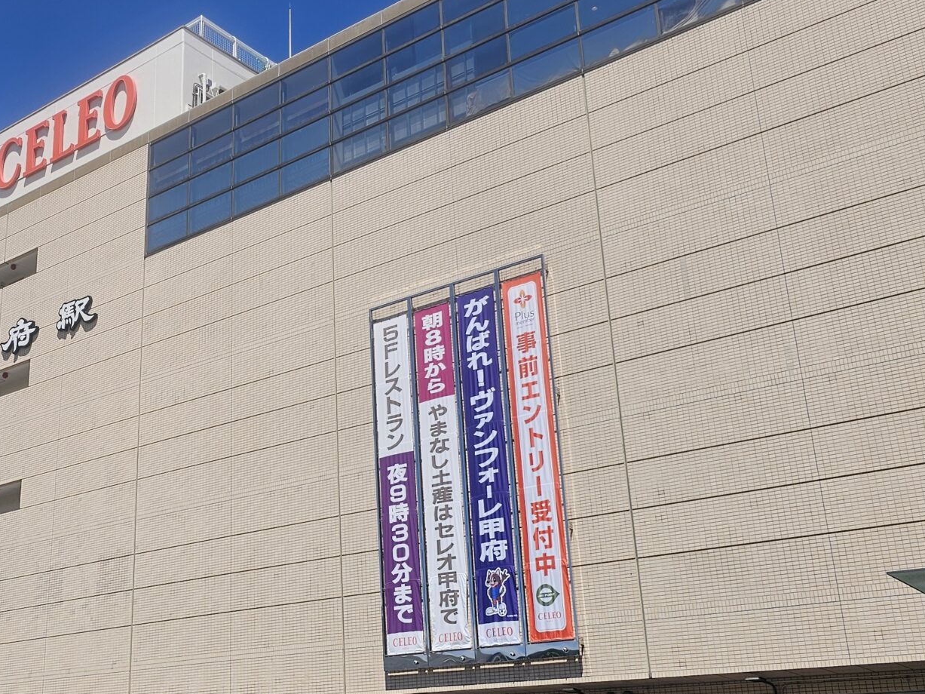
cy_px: 319
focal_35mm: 48
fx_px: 1283
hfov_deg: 37.8
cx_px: 150
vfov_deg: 30.2
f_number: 1.7
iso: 10
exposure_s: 1/1453
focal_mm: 6.3
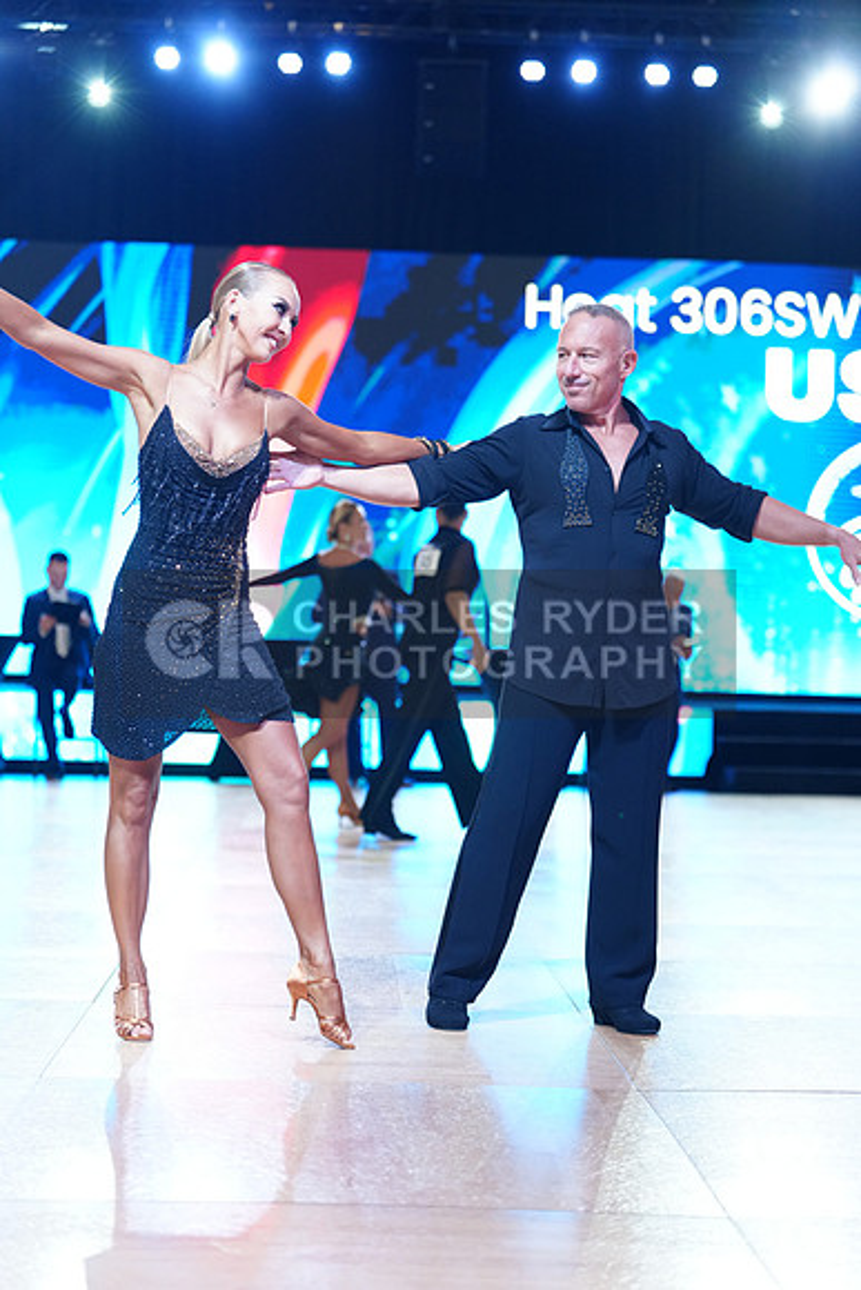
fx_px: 2510
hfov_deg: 19.5
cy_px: 645
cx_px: 430
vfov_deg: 28.8
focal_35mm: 70
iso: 2000
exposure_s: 1/400
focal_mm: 70
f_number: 2.8
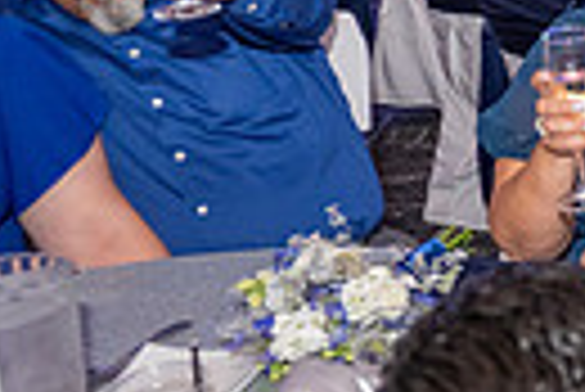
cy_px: 47
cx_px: 1116
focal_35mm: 107
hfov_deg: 15.7
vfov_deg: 12.7
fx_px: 1741
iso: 1600
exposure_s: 1/200
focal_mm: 24
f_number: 4
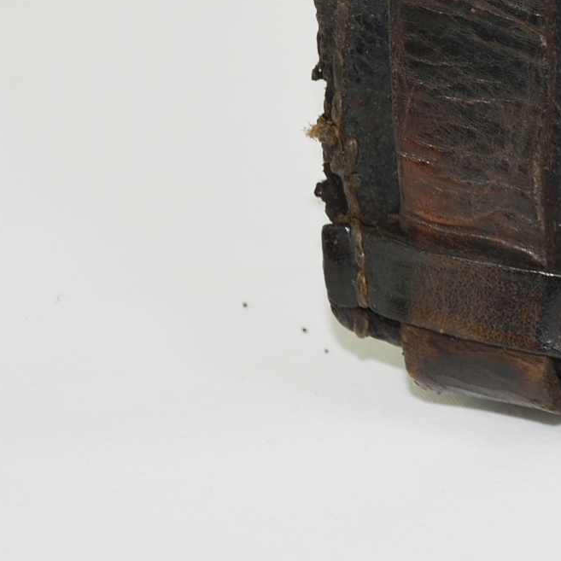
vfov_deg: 8.3
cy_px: -20
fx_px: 3850
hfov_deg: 8.1
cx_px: 925
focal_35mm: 210
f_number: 5
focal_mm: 44
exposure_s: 1/250
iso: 100
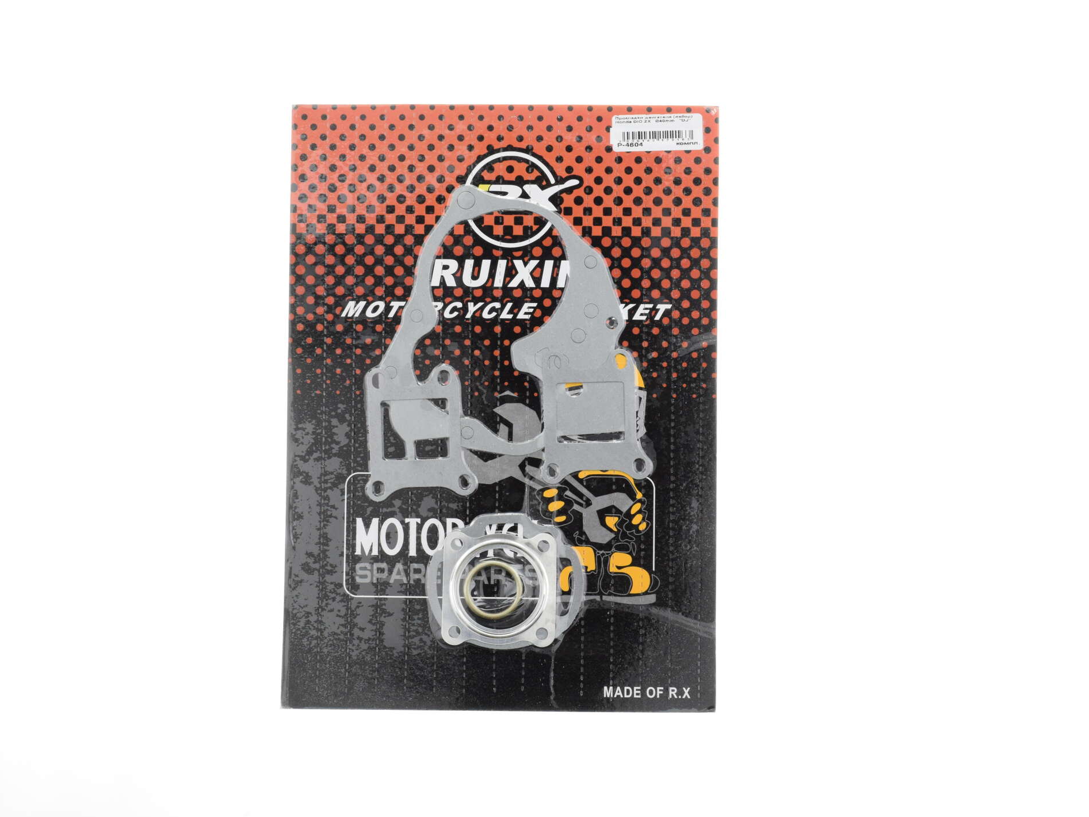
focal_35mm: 49
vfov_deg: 29.7
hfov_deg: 38.9
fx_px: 1542
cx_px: 542
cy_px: 408
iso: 1600
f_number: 13
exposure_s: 1/50
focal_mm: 30
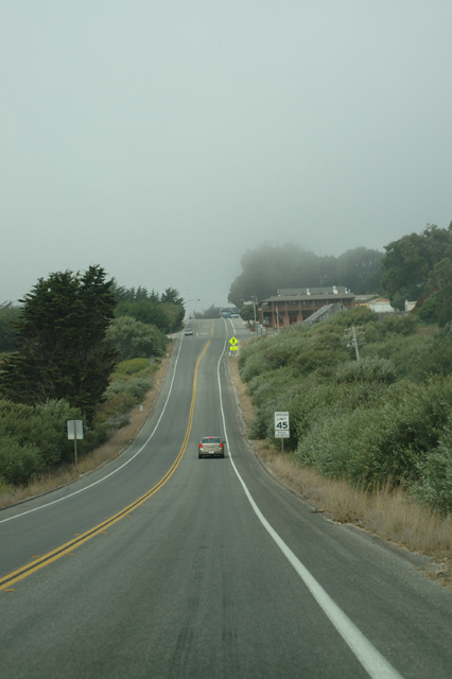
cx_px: 226
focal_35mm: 75
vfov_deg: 27.0
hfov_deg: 18.2
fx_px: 1414
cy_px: 340
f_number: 2.8
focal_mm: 50
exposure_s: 1/4000
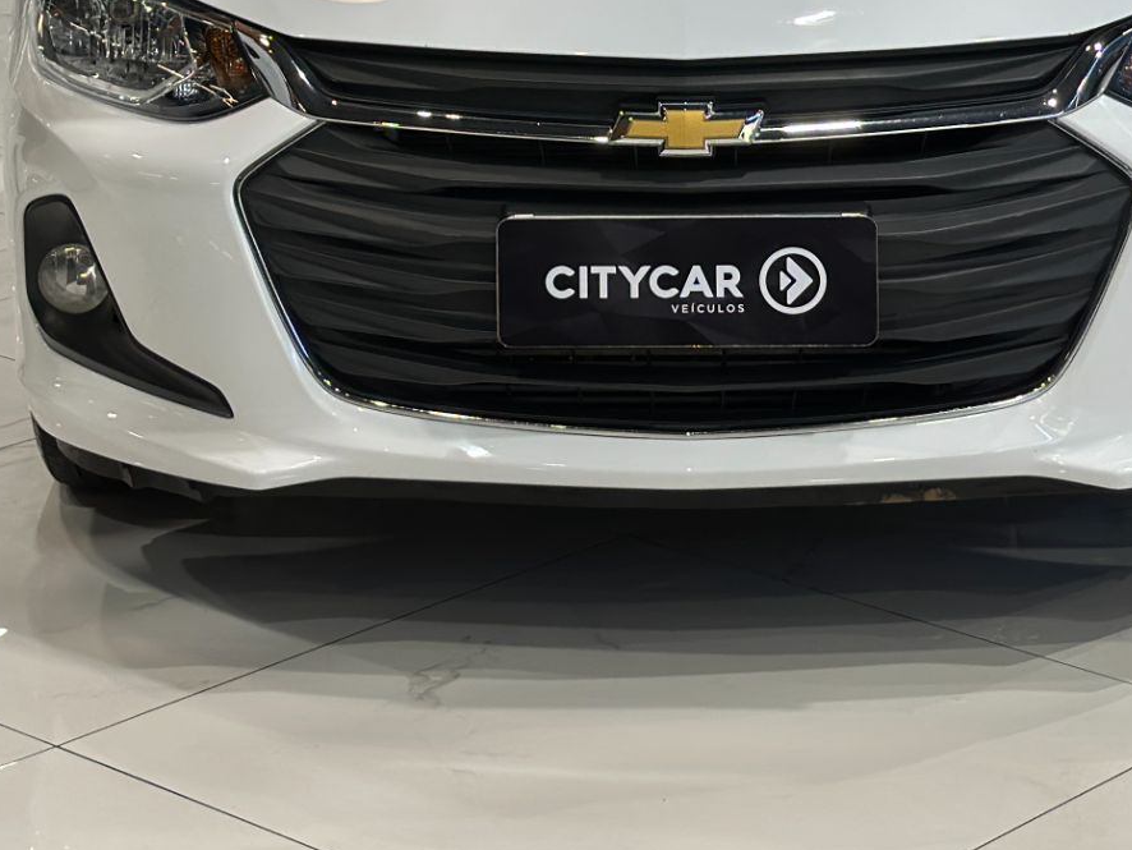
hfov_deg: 18.9
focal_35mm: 104
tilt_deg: -9.7
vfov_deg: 14.0
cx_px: 639
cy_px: -24
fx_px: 3402
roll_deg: +0.0
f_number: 1.78
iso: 100
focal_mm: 6.86
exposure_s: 1/120
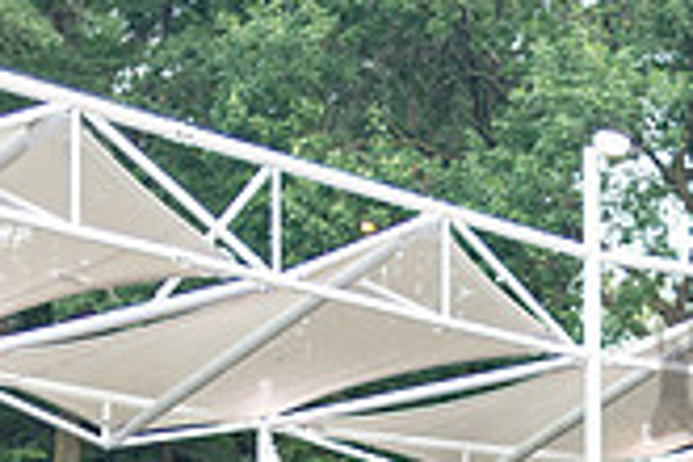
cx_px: 672
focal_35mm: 123
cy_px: 771
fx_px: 2368
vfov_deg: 10.6
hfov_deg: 16.4
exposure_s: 1/500
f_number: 2
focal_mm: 35
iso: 1250
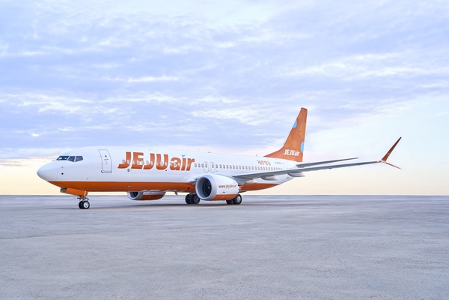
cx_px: 224
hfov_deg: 49.6
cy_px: 150
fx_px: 486
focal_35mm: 39
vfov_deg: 34.2
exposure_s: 1/25
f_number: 6.3
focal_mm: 39
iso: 200
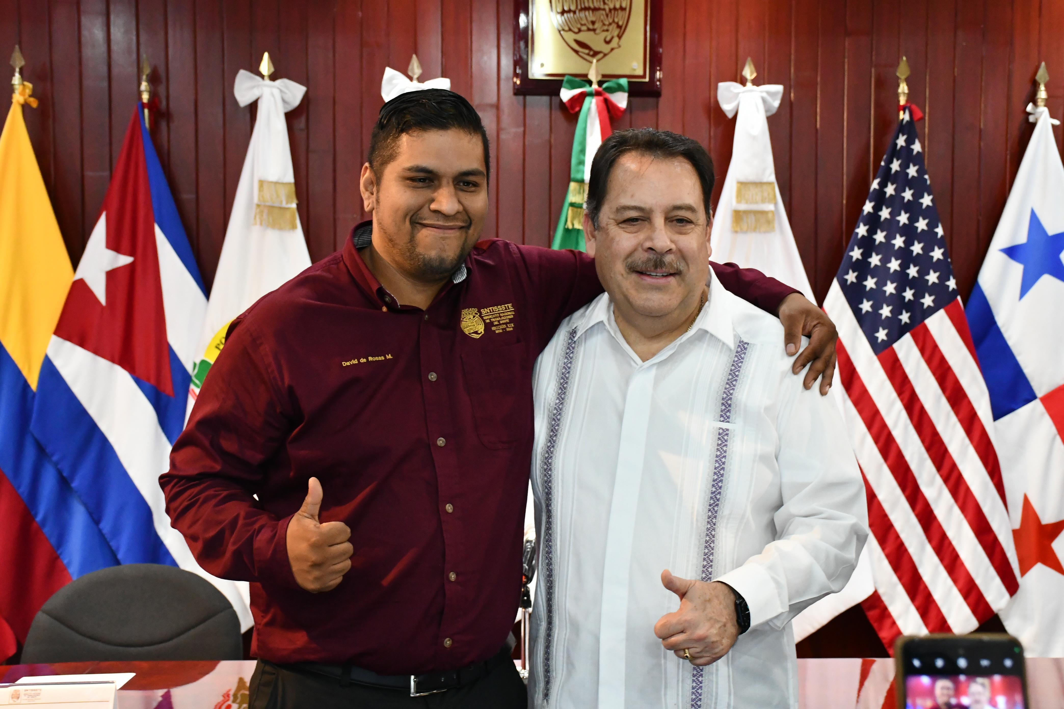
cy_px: 354
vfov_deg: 26.5
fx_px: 1507
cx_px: 532
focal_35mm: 51
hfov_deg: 38.9
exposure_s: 1/60
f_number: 6.3
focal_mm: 34
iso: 4000
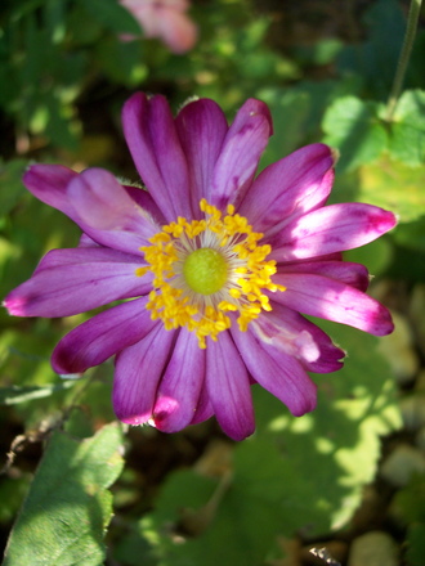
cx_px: 212
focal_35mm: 39
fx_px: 638
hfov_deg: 36.8
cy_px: 283
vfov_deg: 47.9
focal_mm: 8
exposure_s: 1/60
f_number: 3.4
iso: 100
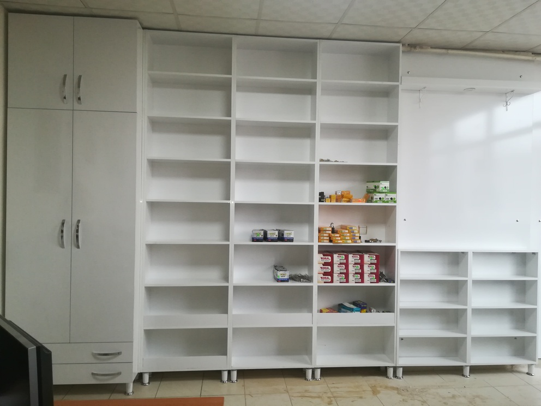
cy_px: 203
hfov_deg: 67.3
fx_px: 406
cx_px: 270
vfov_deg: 53.1
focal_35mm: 26
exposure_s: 1/33.3
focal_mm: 3.83
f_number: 2.2
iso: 250
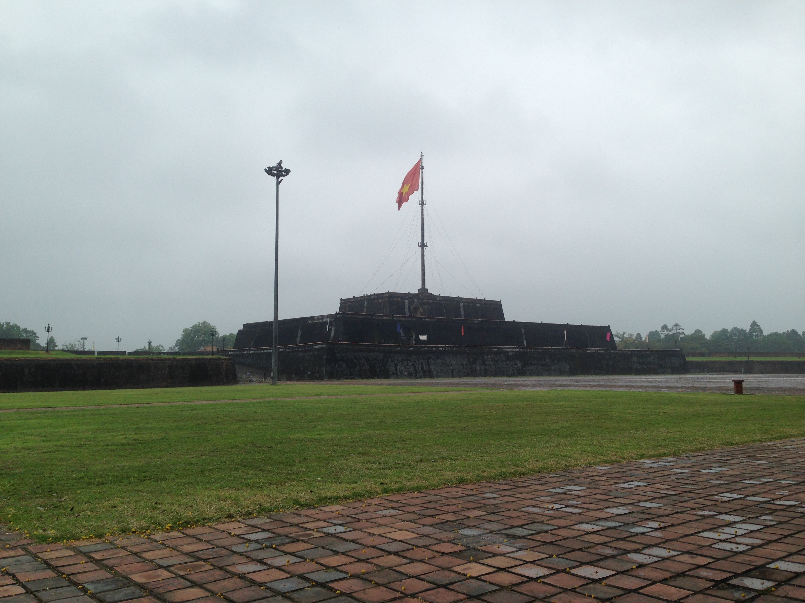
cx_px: 402
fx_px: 767
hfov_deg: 55.4
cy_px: 302
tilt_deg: +3.3
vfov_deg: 42.9
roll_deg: +0.0
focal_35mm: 33
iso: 50
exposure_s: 1/547
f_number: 2.4
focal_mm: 4.12
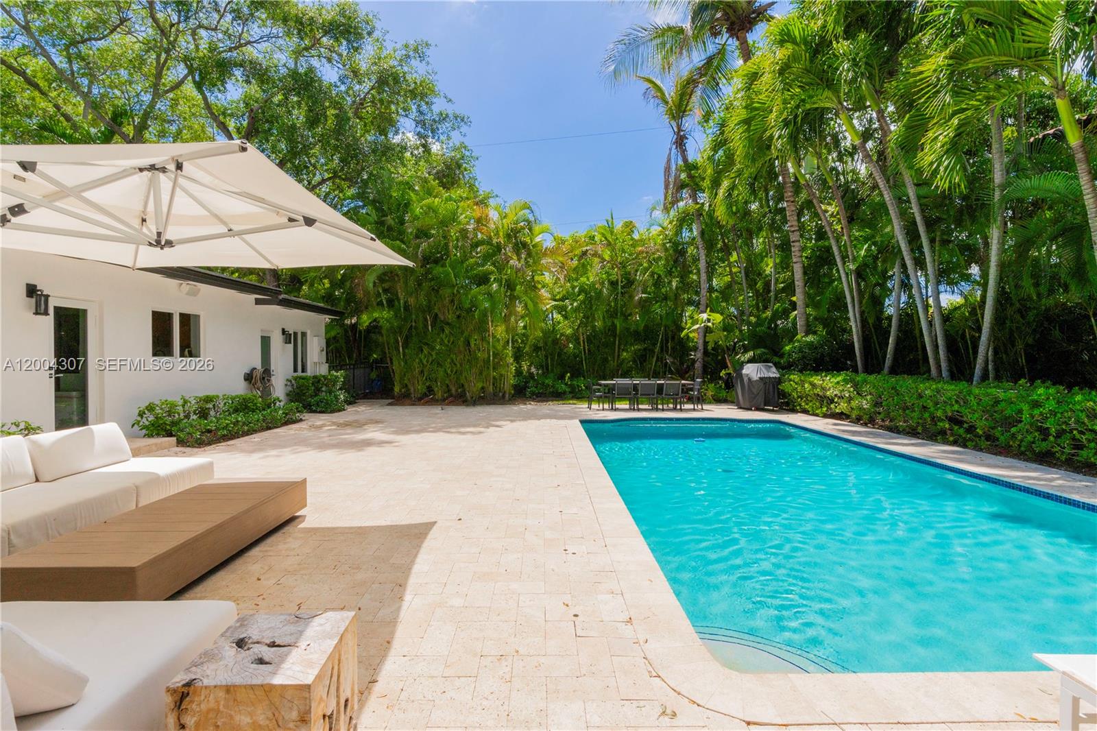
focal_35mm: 16
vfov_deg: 72.0
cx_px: 548
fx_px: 503
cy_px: 366
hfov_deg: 95.0
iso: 250
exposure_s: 1/1000
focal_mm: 11
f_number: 9
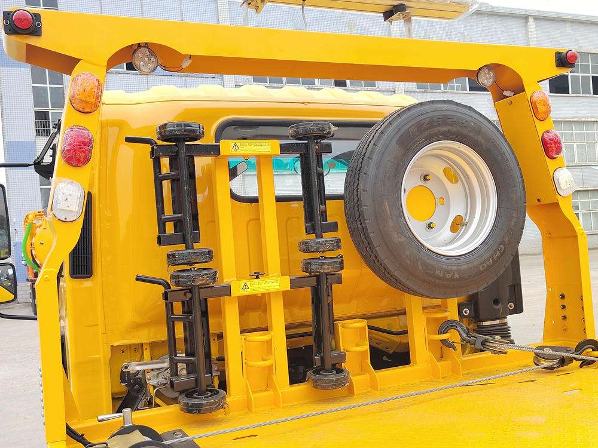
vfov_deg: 41.8
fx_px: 587
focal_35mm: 34
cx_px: 299
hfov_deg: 54.0
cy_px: 224
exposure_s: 1/100
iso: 108
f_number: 1.9
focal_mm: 5.52
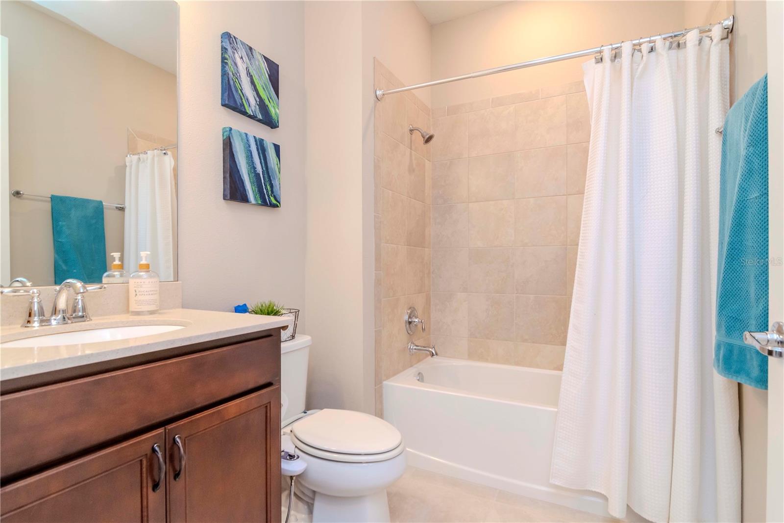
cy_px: 262
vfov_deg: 72.0
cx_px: 392
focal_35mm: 16
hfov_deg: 95.0
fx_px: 359
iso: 800
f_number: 7.1
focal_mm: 11
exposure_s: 1/25
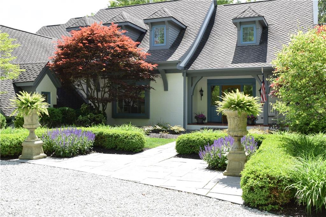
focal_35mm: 39
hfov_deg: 49.6
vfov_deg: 34.2
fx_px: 353
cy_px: 108
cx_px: 163
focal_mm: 26
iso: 400
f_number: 13
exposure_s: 1/160
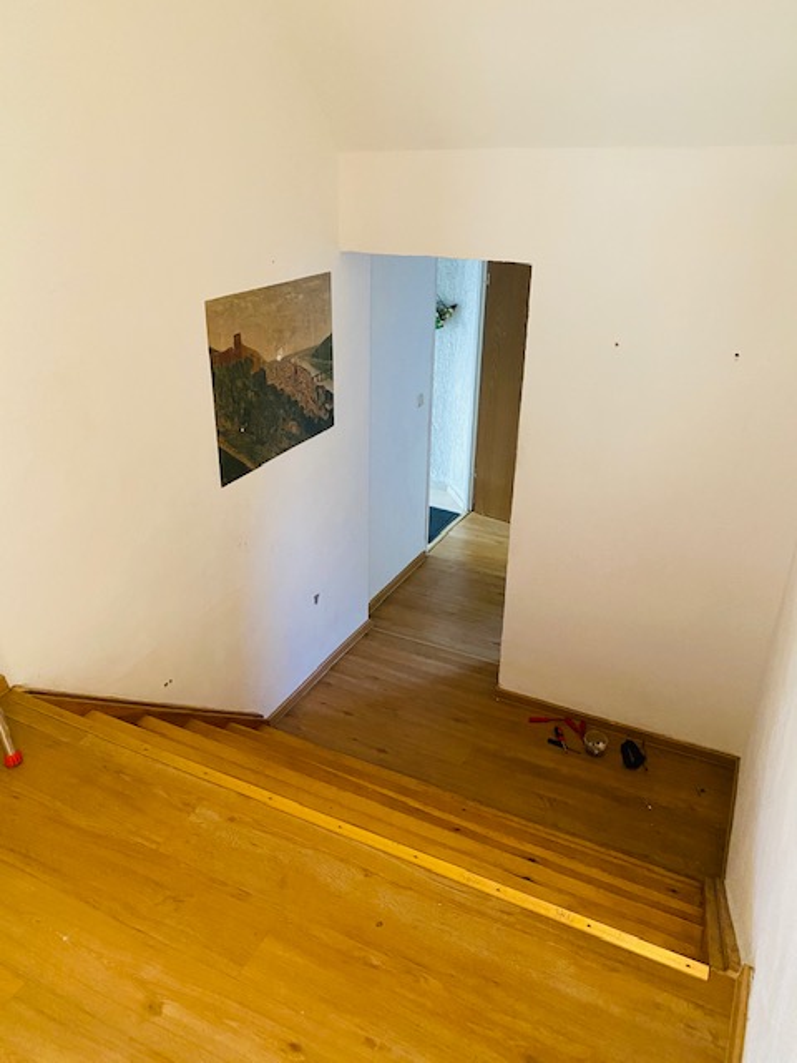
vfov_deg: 67.3
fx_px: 798
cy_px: 532
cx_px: 398
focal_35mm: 26
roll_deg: -1.2
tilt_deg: -24.7
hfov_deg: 53.1
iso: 500
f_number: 1.8
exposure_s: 1/60
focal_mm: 4.25
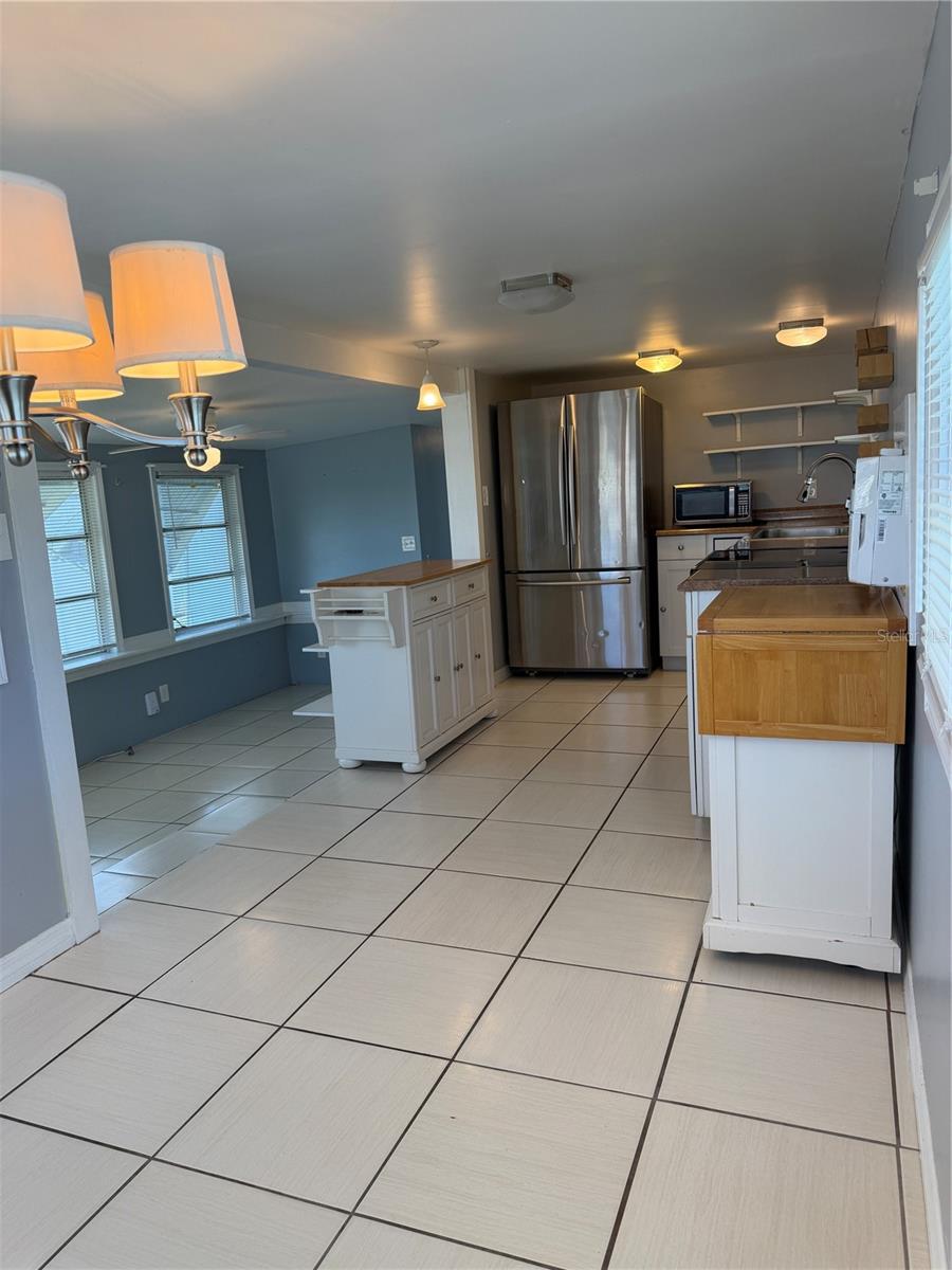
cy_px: 635
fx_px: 880
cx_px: 476
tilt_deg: -8.6
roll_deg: +4.1
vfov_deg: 71.6
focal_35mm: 24
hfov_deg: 56.8
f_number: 1.78
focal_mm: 6.76
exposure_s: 1/177
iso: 80
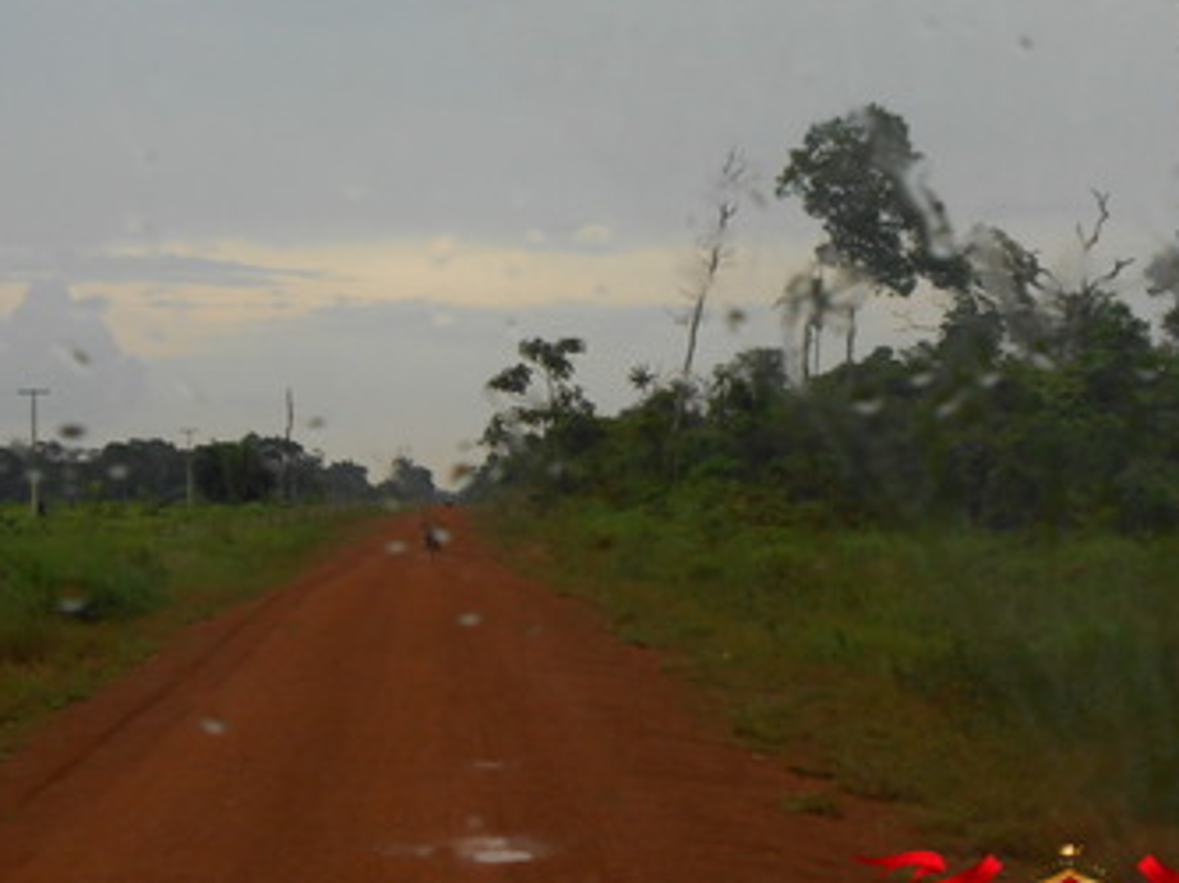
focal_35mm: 83
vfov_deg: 17.7
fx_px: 2825
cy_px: 502
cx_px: 568
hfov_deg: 23.6
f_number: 5.6
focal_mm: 11.3
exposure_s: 1/250
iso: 160
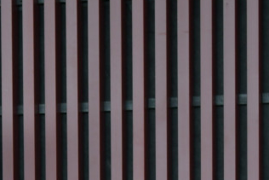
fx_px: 2041
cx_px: -318
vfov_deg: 4.9
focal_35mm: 273
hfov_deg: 7.2
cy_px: 369
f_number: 4.8
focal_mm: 40
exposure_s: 1/15
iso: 320
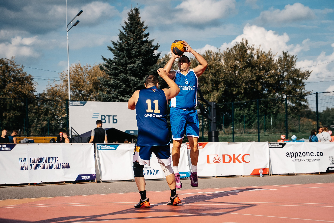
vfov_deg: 16.2
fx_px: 779
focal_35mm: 84
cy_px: 138
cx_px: 186
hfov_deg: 24.2
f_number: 3.5
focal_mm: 66
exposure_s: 1/4000
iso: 250
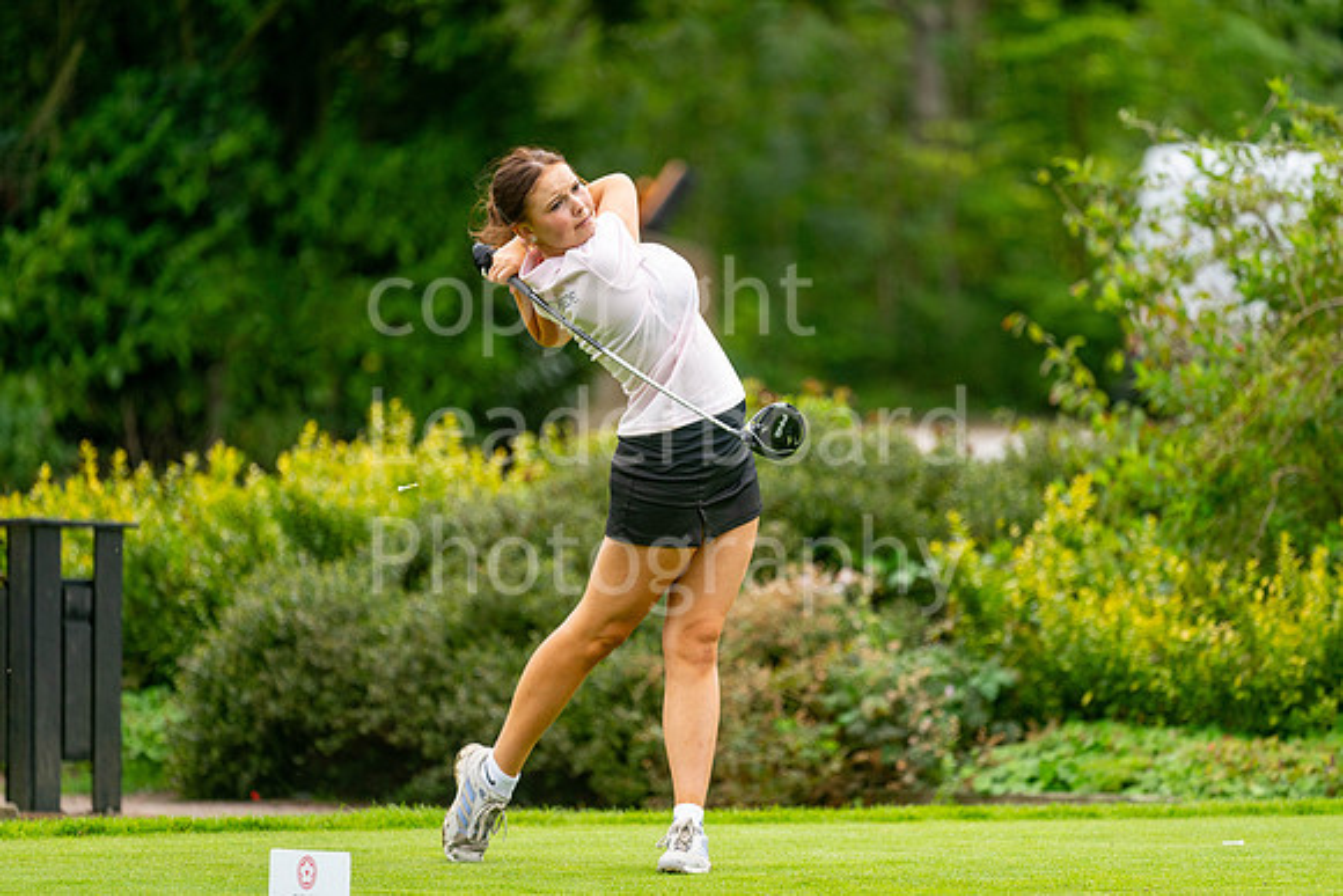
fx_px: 11194
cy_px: 448
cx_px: 672
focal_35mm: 300
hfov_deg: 6.9
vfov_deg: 4.6
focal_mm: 300
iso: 320
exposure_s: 1/1250
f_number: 4
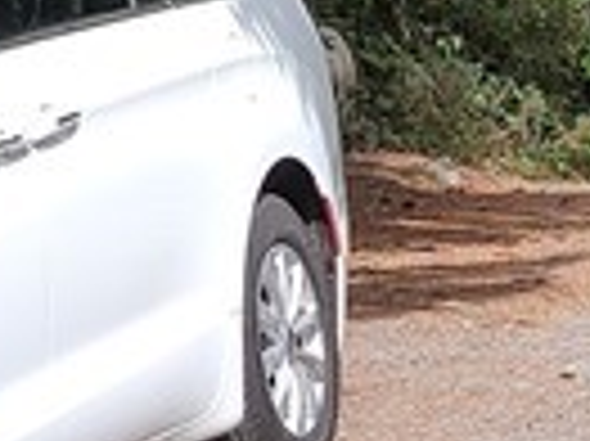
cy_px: 608
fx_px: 3321
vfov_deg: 7.5
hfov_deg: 9.4
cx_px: 1230
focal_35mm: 195
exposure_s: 1/357
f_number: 1.8
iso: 20
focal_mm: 7
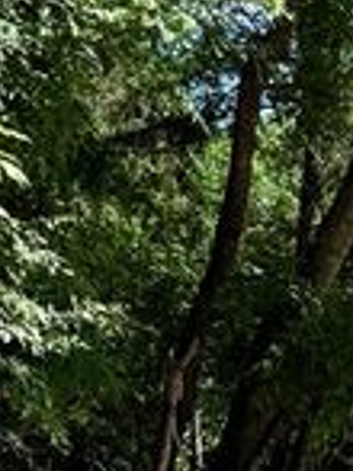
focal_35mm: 109
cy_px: 277
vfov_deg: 18.0
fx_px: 1484
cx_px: 340
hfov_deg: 13.4
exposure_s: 1/1653
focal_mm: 6.76
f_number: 1.78
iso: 80
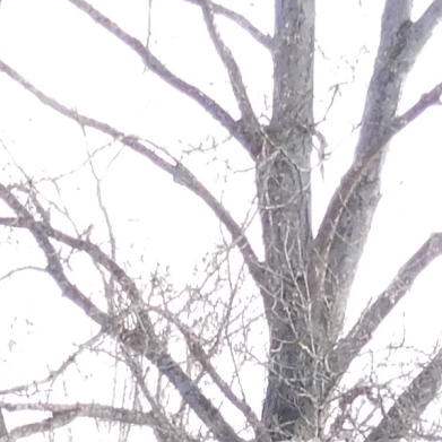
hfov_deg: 5.1
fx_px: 4897
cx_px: -114
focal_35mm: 339
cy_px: 1082
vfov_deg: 5.0
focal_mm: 8.9
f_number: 4.1
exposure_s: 1/125
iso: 125
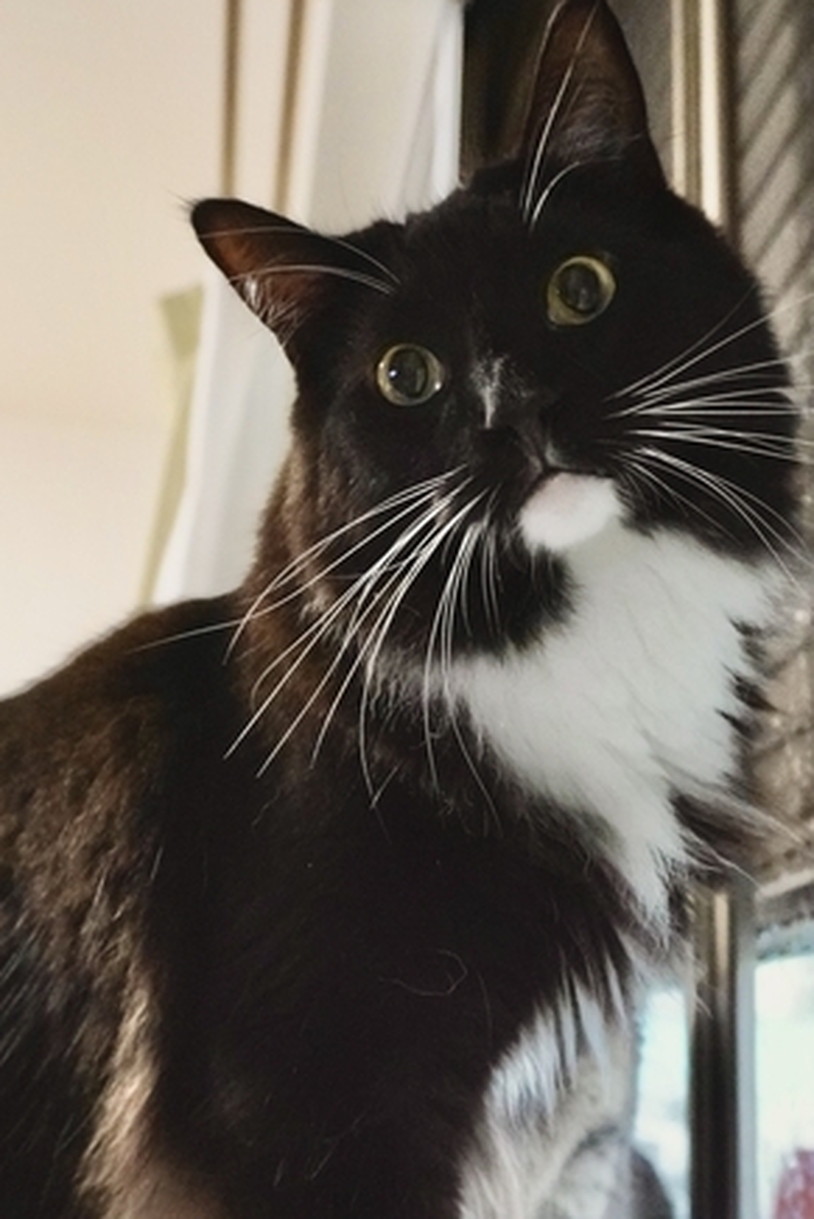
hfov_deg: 30.5
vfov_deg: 44.0
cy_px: 780
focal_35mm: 44
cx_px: 404
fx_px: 1491
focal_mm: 16
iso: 6400
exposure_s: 1/160
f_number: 3.5
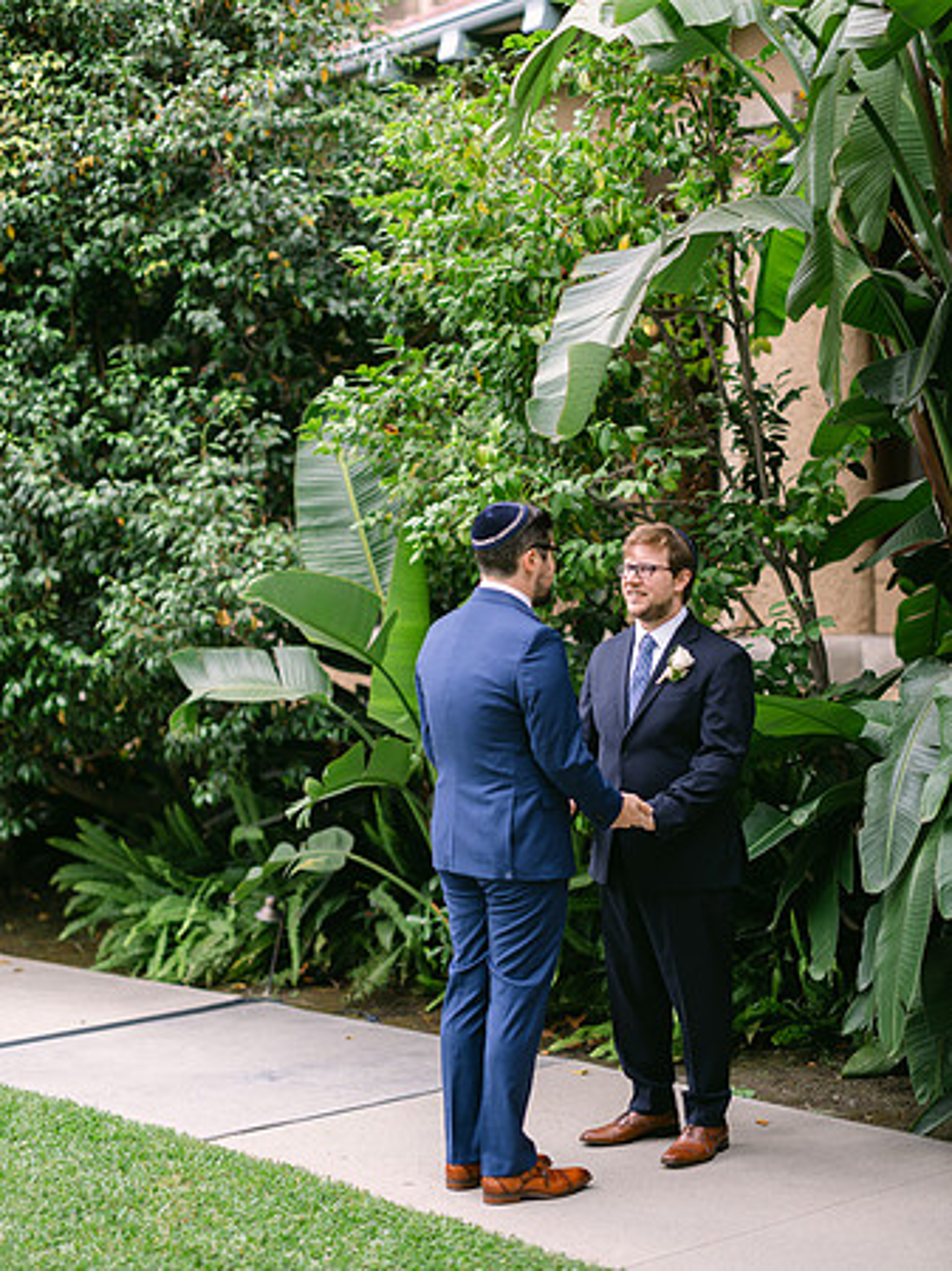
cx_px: 476
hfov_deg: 23.3
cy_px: 636
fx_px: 2312
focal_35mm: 63
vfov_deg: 30.7
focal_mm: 80
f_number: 1.7
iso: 80
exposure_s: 1/250
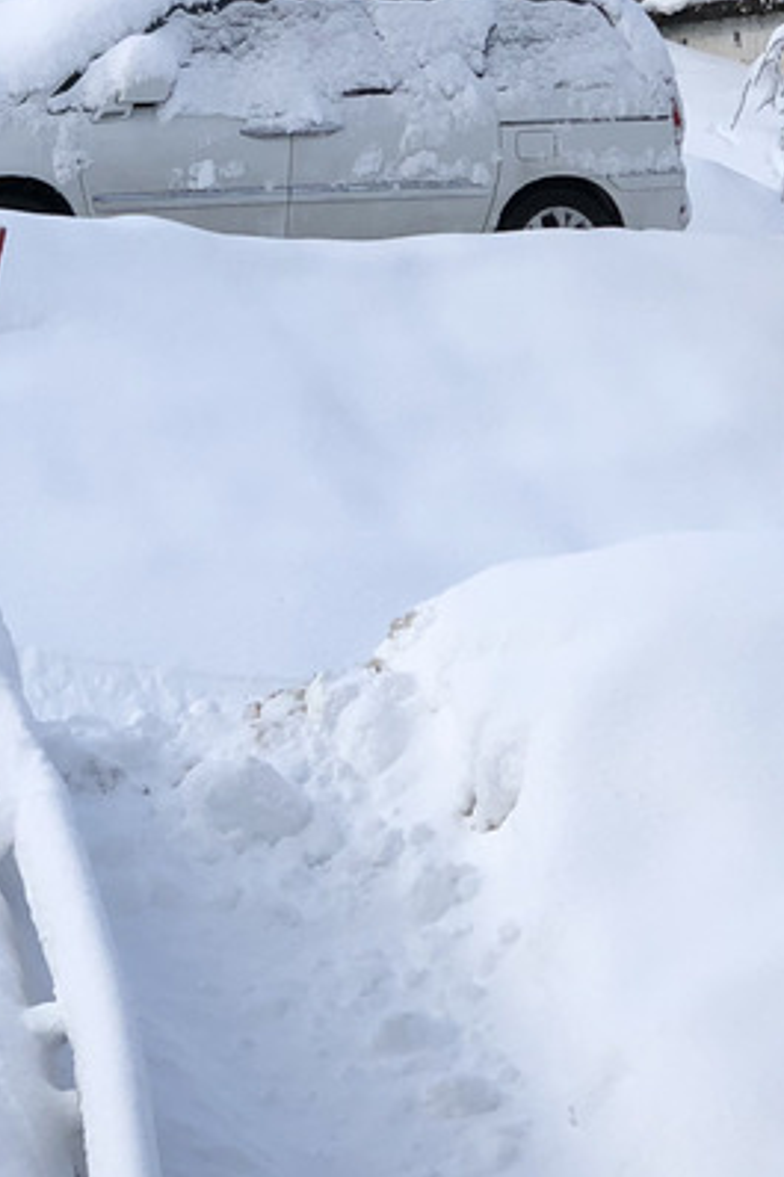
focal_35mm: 163
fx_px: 5329
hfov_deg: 8.4
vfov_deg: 12.5
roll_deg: -0.1
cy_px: 9
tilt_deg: +5.9
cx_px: 544
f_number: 2.4
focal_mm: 6
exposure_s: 1/335
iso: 16
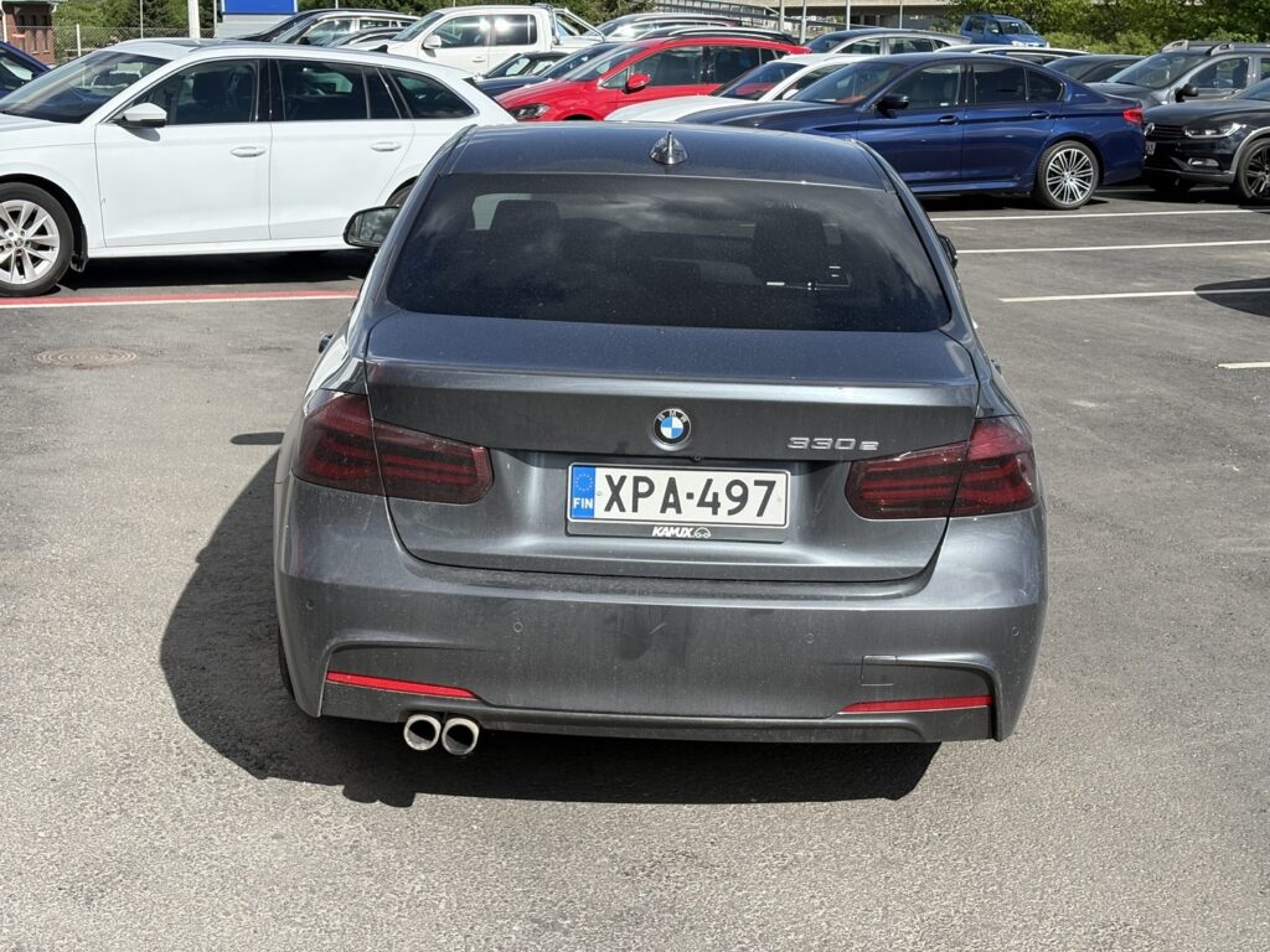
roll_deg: +0.3
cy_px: 476
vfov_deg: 28.0
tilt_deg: -12.7
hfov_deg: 36.8
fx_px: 1908
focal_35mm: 52
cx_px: 635
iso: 50
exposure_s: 1/2994
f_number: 1.6
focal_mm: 5.96
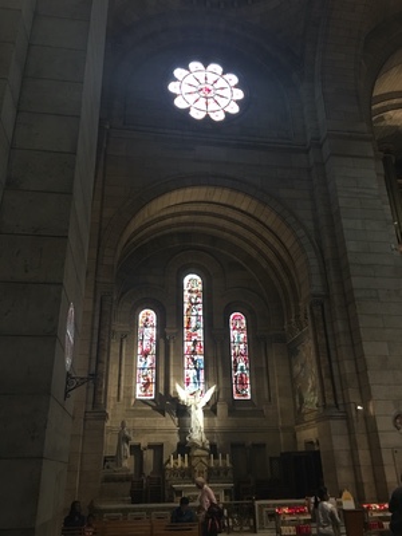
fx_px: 449
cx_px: 201
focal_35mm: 29
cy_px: 268
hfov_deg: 48.2
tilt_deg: +25.2
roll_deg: +1.5
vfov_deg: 61.7
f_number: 2.2
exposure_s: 1/8
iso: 160
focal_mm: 4.15
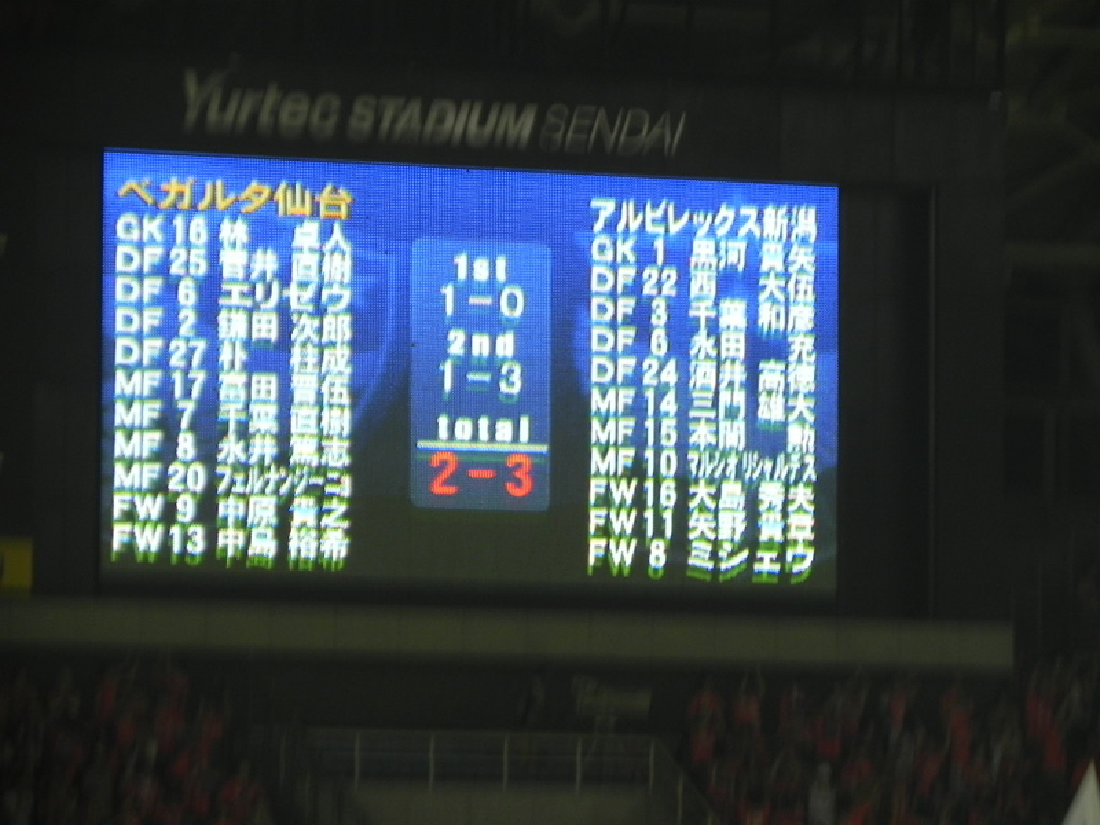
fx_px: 9247
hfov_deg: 6.8
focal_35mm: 291
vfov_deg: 5.1
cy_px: 412
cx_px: 550
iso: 160
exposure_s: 1/47.8
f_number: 4.5
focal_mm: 51.8
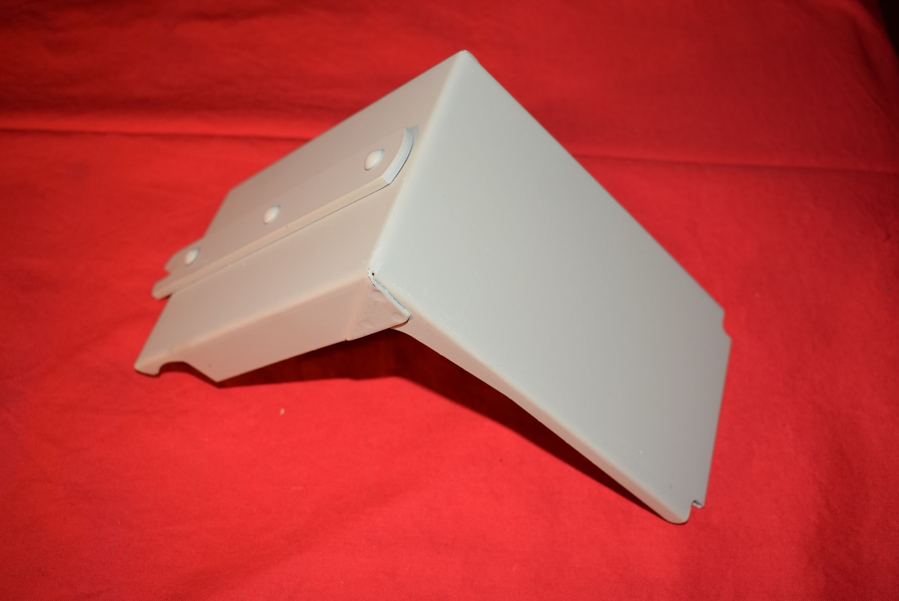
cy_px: 300
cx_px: 450
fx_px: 975
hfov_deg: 49.5
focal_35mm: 39
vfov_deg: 34.3
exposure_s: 1/40
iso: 400
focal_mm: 26
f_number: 5.6
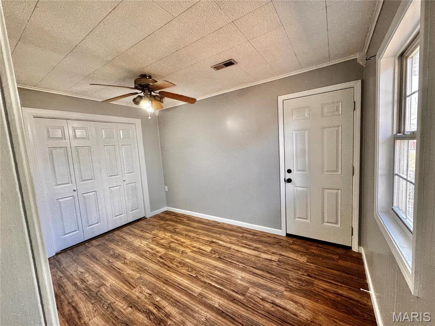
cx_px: 218
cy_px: 163
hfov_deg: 102.1
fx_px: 176
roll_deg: +4.2
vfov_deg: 85.7
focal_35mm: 14
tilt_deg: -5.4
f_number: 2.2
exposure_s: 1/99
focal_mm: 2.22
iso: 160
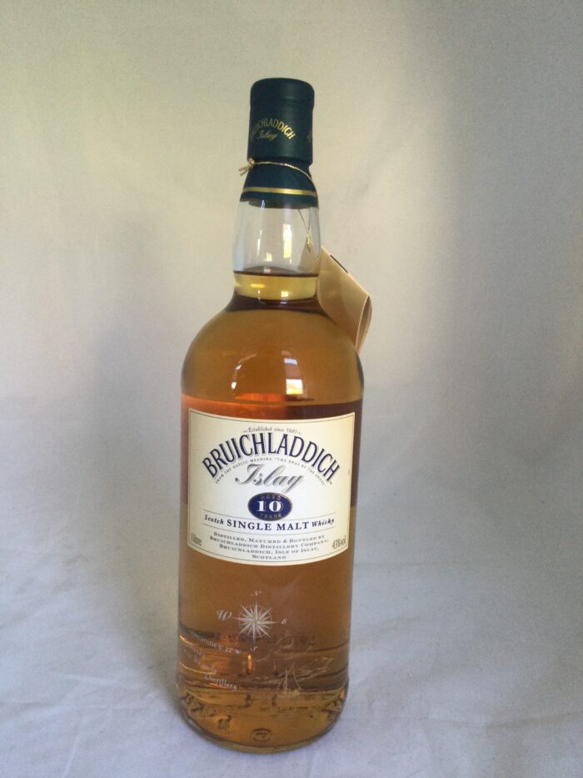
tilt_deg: -10.2
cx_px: 292
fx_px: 696
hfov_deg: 45.5
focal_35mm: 31
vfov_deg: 58.3
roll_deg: -1.4
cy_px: 389
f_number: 2.4
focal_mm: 3.3
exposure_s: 1/33
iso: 100
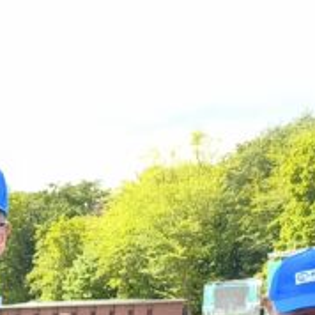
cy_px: 584
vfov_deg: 13.3
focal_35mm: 117
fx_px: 1205
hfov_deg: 11.8
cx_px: -469
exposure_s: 1/156
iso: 50
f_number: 1.7
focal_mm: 6.06
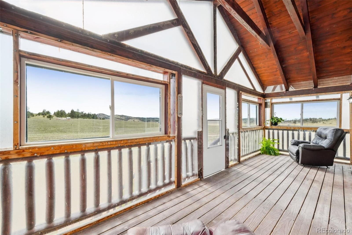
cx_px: 176
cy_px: 118
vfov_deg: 77.3
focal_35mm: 15
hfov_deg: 100.4
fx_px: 147
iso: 800
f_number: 8
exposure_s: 1/80
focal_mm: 10
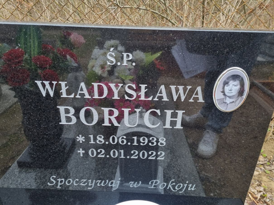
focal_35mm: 26
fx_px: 206
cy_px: 102
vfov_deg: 53.0
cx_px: 137
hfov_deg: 67.3
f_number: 1.8
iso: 50
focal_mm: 5.4
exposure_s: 1/323
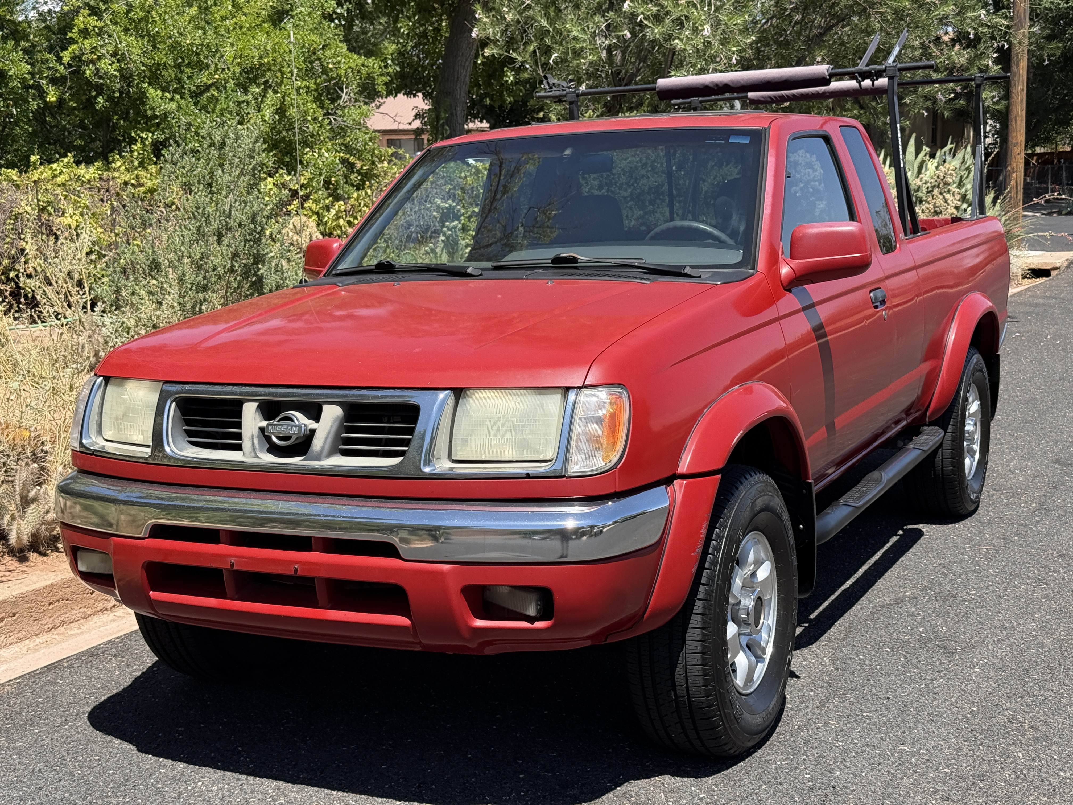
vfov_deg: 30.3
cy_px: 402
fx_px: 1488
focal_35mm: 48
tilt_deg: -9.9
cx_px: 536
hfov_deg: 39.7
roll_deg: +1.2
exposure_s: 1/3096
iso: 100
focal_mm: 6.76
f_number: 1.78
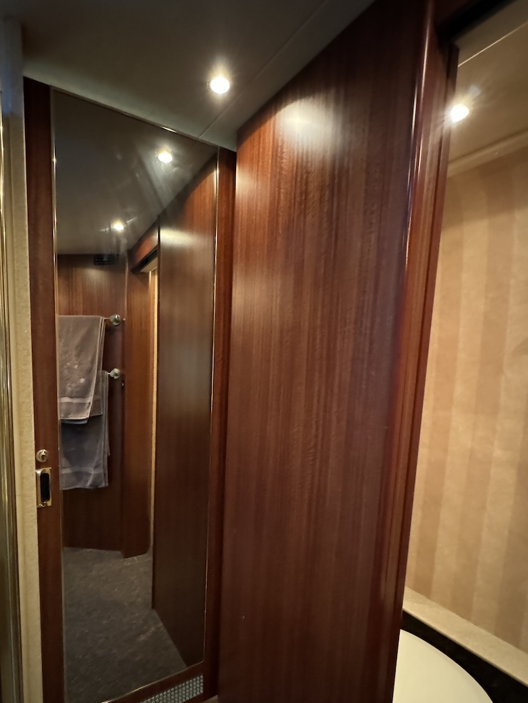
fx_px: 366
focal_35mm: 18
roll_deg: -2.3
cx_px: 204
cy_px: 410
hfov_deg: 70.6
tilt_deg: -6.3
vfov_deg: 87.0
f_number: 2.2
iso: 1600
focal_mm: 2.22
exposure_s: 1/25
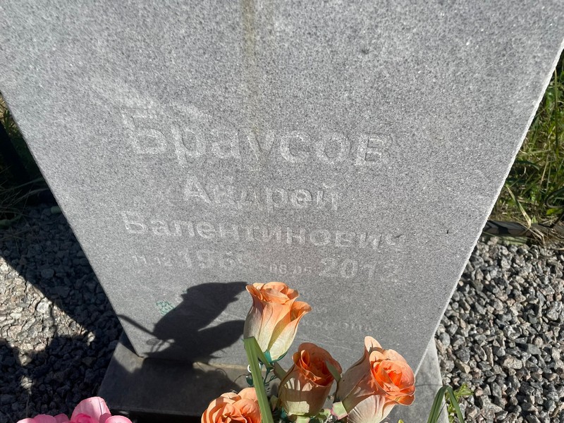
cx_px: 282
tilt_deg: -46.3
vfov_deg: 53.1
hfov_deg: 67.3
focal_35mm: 26
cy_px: 212
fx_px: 424
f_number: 1.6
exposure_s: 1/5051
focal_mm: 4.2
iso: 32
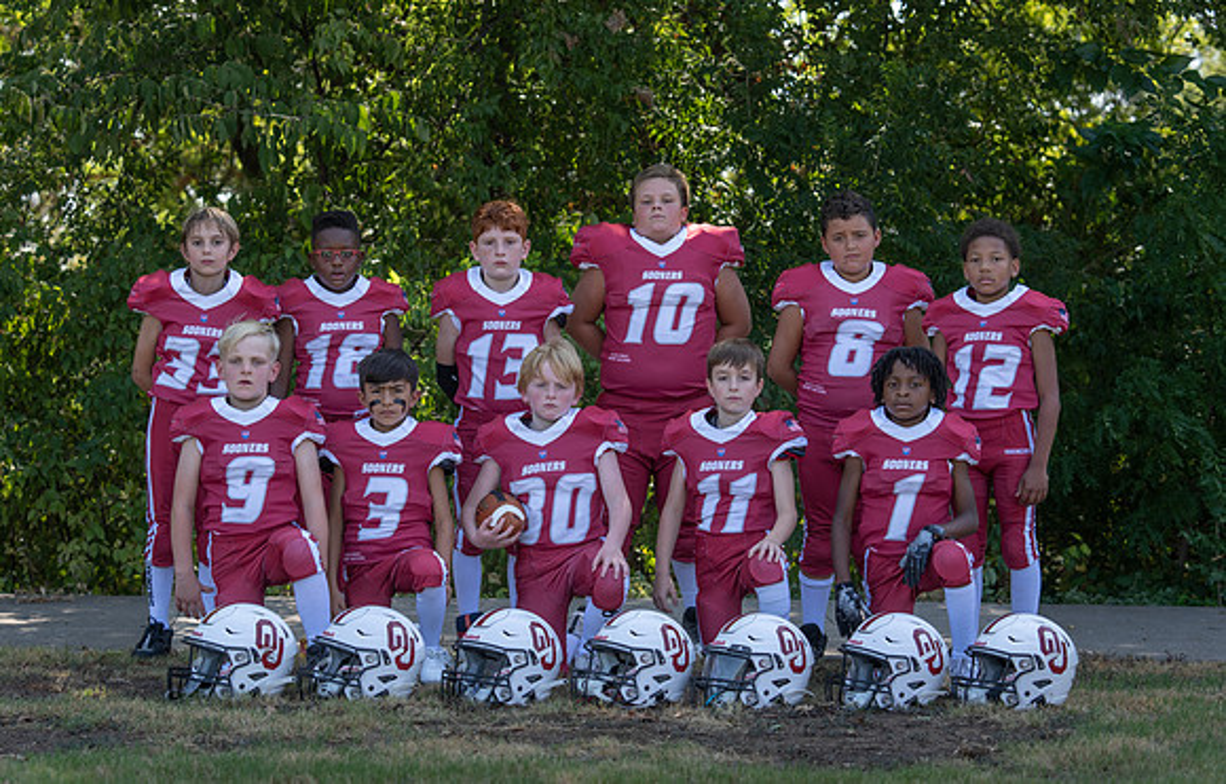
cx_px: 616
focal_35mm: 84
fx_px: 2832
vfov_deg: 15.8
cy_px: 343
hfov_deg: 24.4
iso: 125
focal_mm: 70
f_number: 4
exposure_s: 1/400
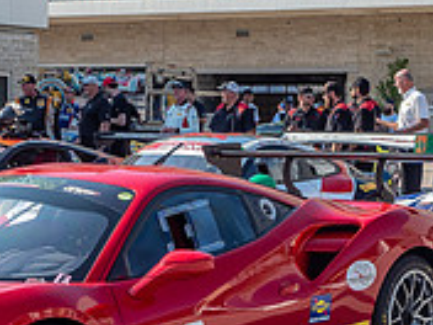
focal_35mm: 99
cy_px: 186
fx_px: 1238
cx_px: 162
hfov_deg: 19.8
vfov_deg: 14.9
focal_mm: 15
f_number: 3.5
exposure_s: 1/1000
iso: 200
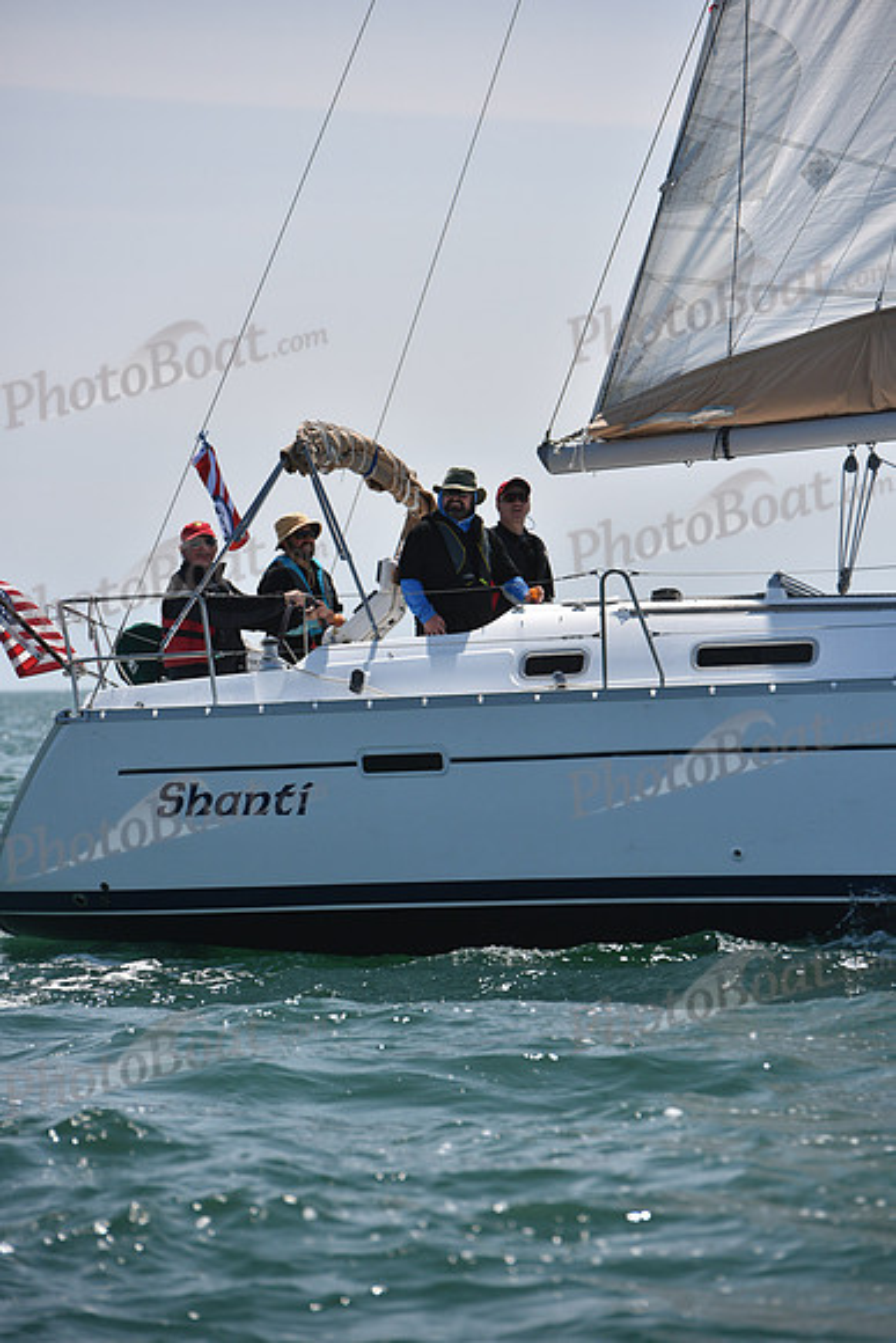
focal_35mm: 195
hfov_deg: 7.0
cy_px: 672
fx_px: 7275
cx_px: 448
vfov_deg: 10.5
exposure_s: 1/800
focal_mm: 195
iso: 320
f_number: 5.6
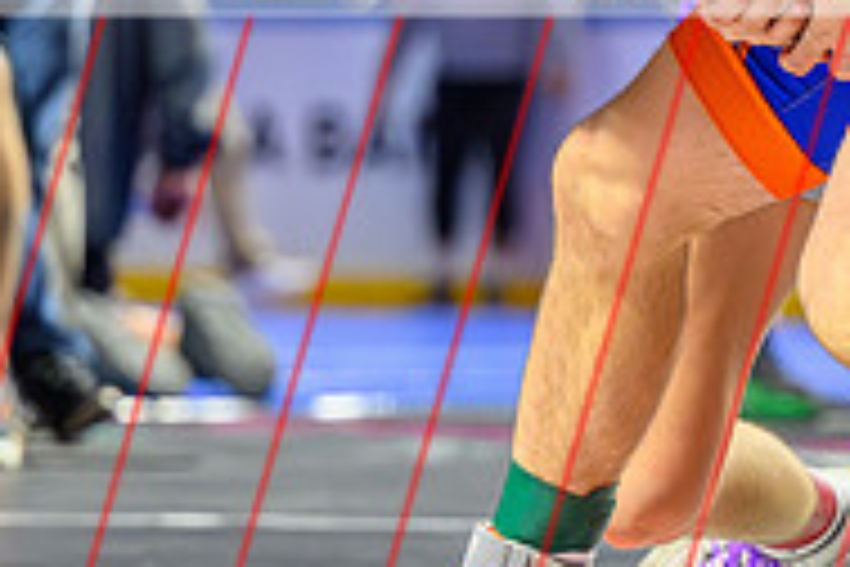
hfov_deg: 5.1
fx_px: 9609
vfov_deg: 3.4
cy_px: 138
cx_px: 817
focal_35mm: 407
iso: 4000
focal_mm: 105
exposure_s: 1/640
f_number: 2.8
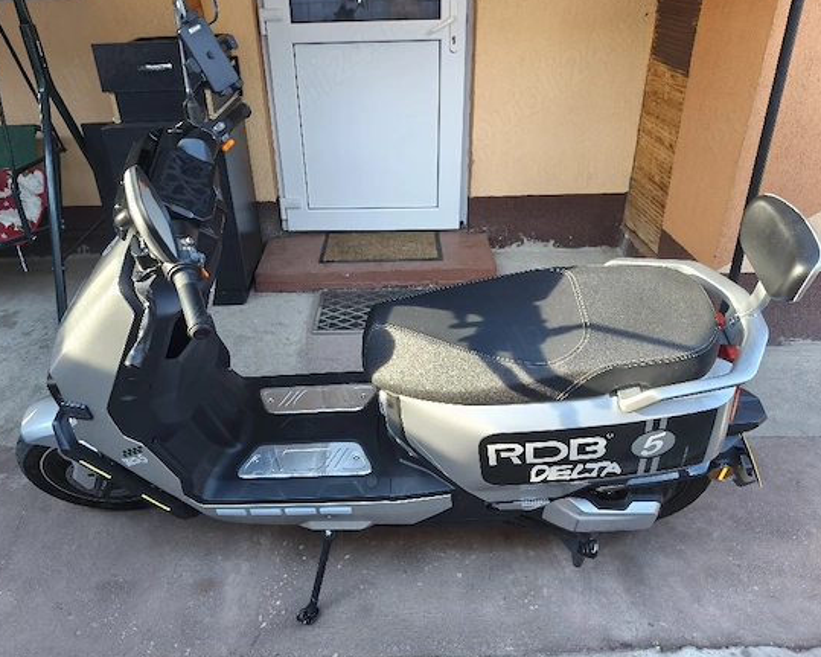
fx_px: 607
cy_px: 322
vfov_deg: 56.8
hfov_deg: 68.1
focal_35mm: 25
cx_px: 387
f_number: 1.65
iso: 320
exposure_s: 1/100
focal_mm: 6.18
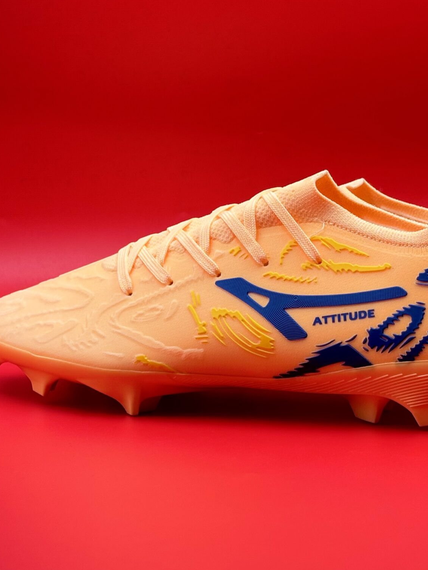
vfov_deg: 22.3
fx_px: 1451
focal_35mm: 88
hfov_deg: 16.8
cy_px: 285
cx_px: 263
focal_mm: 5.96
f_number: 1.6
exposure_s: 1/50
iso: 32
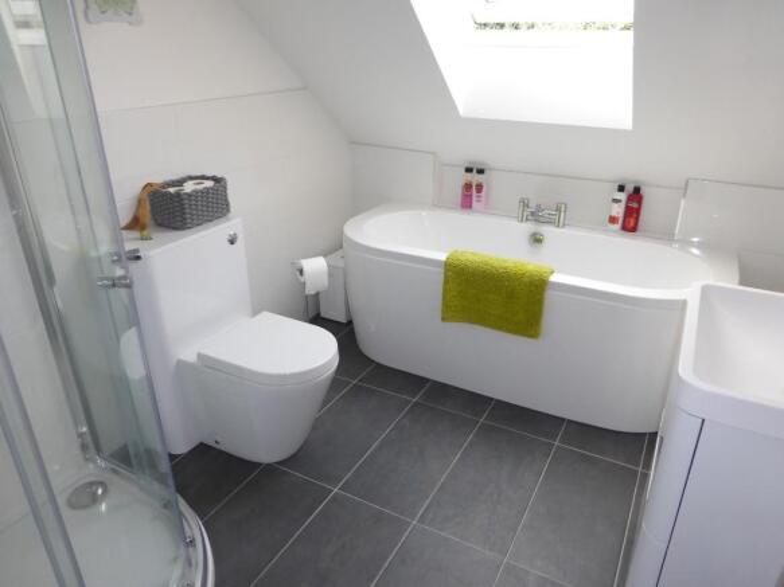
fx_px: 543
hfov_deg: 71.6
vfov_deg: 56.8
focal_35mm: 24
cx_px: 392
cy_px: 294
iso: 125
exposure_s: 1/60
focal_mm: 4.3
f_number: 3.3
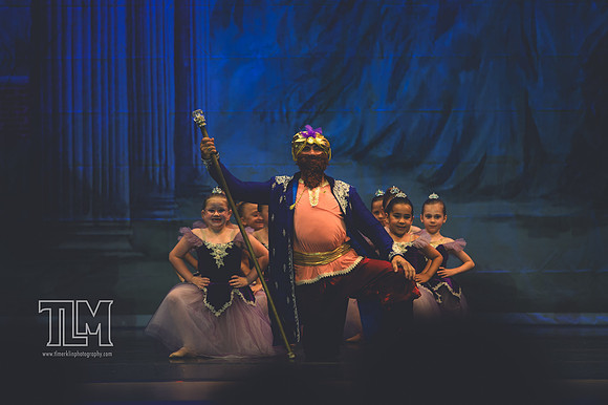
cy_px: 202
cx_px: 304
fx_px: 5064
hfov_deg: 6.9
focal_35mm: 300
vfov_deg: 4.6
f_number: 2.8
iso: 640
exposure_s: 1/500
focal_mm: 200
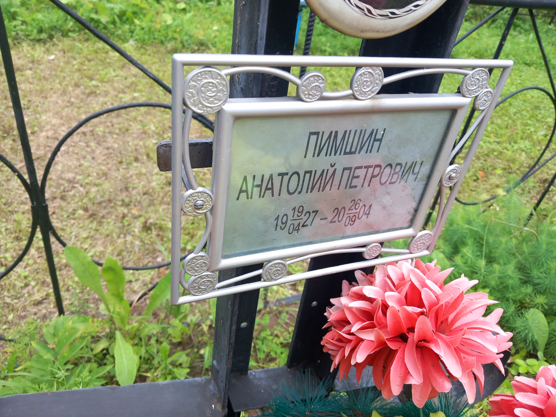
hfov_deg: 65.3
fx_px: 434
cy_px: 208
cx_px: 278
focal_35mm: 27
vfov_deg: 51.4
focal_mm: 4
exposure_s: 1/101
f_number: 1.8
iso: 35
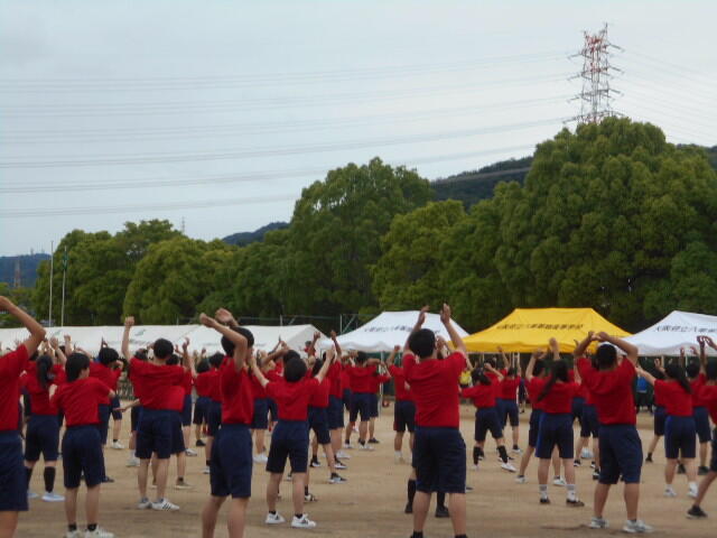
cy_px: 269
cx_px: 358
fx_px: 1574
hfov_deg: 25.7
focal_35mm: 76
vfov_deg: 19.4
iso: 80
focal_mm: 13.5
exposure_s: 1/400
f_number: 5.8
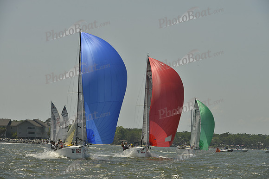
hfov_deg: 10.3
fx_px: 1495
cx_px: 134
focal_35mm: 200
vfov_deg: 6.9
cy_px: 90
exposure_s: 1/1250
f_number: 11
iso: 280
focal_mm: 200
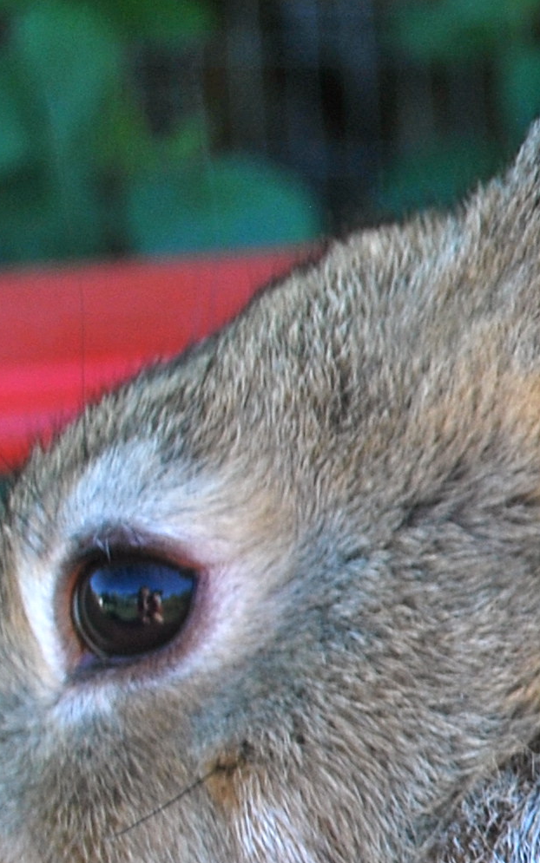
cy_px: 644
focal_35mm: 143
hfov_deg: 8.2
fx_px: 3367
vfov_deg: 14.6
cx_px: 1461
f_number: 5.6
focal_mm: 24
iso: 180
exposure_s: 1/125
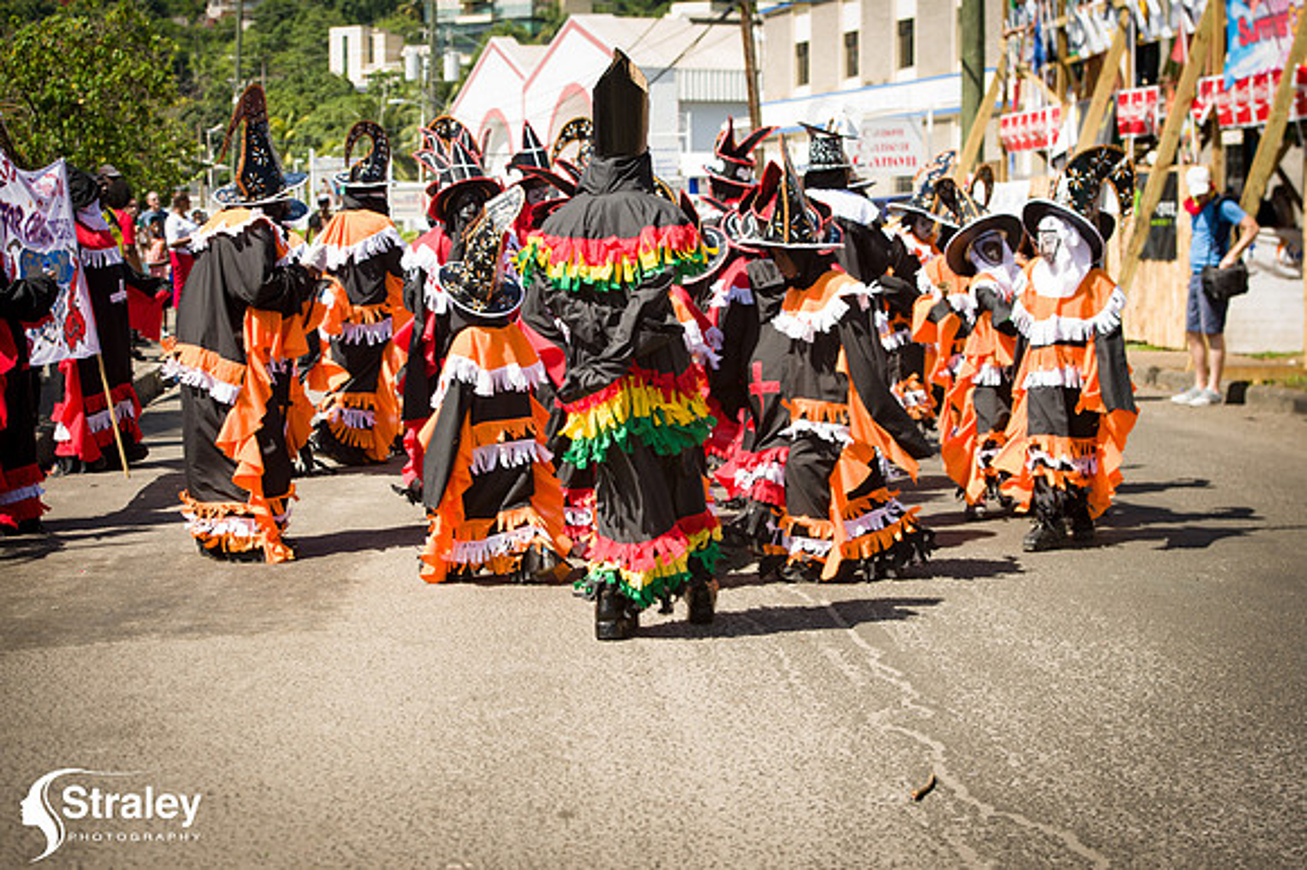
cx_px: 654
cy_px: 435
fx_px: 2540
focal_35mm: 70
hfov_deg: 28.9
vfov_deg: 19.4
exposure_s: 1/160
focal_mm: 70
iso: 100
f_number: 6.3
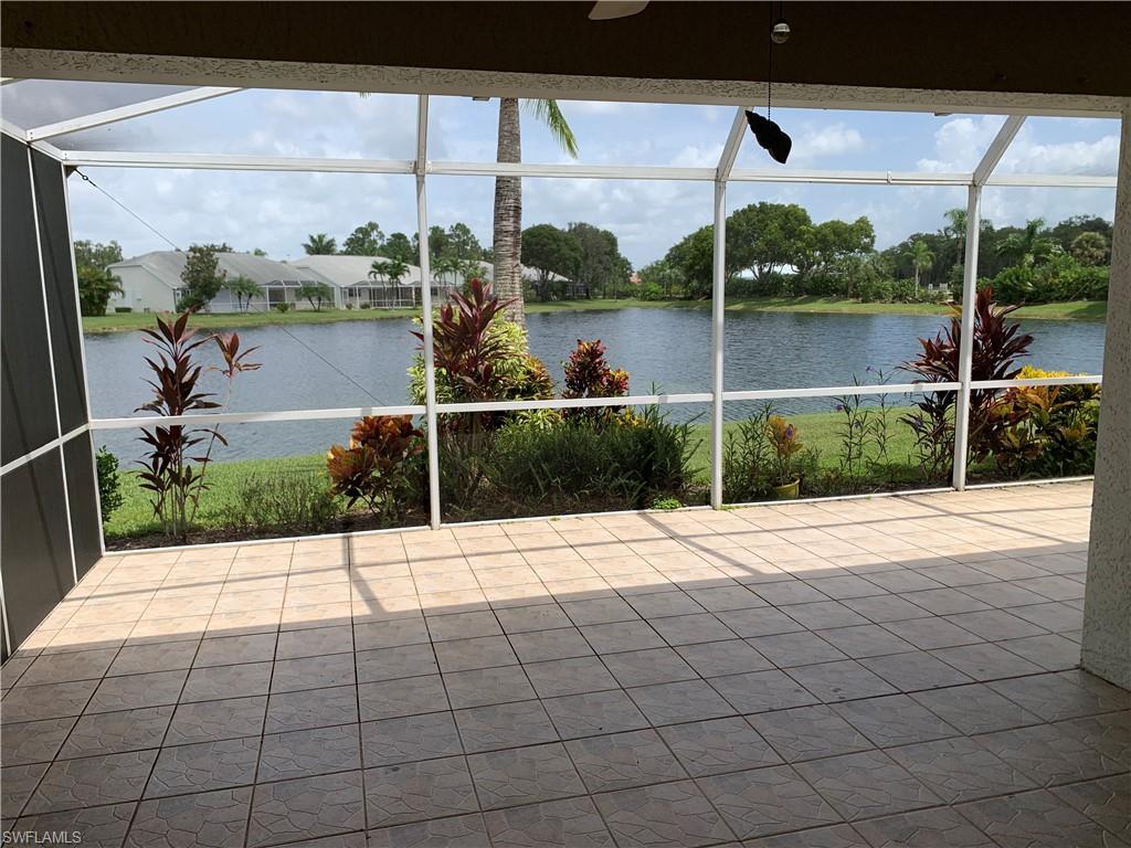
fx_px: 849
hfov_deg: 67.3
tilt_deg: -8.7
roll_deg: +1.1
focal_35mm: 26
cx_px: 566
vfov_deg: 53.1
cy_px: 424
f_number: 1.8
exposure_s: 1/1718
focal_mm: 4.25
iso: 25
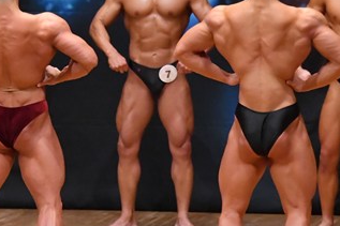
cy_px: 100
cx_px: 61
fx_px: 5003
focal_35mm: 530
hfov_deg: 3.9
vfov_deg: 2.6
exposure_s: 1/400
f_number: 5.6
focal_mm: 145
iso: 6400
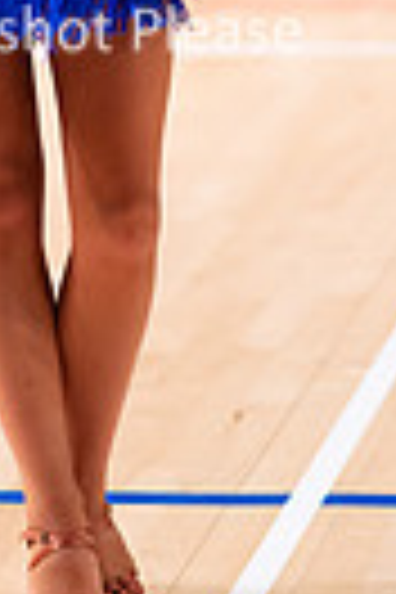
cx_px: 11
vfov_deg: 7.1
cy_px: -171
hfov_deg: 4.7
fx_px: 4768
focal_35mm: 289
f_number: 1.8
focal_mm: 85
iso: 2500
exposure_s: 1/1000
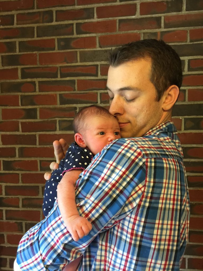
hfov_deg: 48.2
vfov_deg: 61.7
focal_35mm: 29
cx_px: 102
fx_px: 227
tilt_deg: -4.3
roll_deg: +0.8
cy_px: 136
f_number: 2.2
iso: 100
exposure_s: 1/15
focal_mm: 4.15
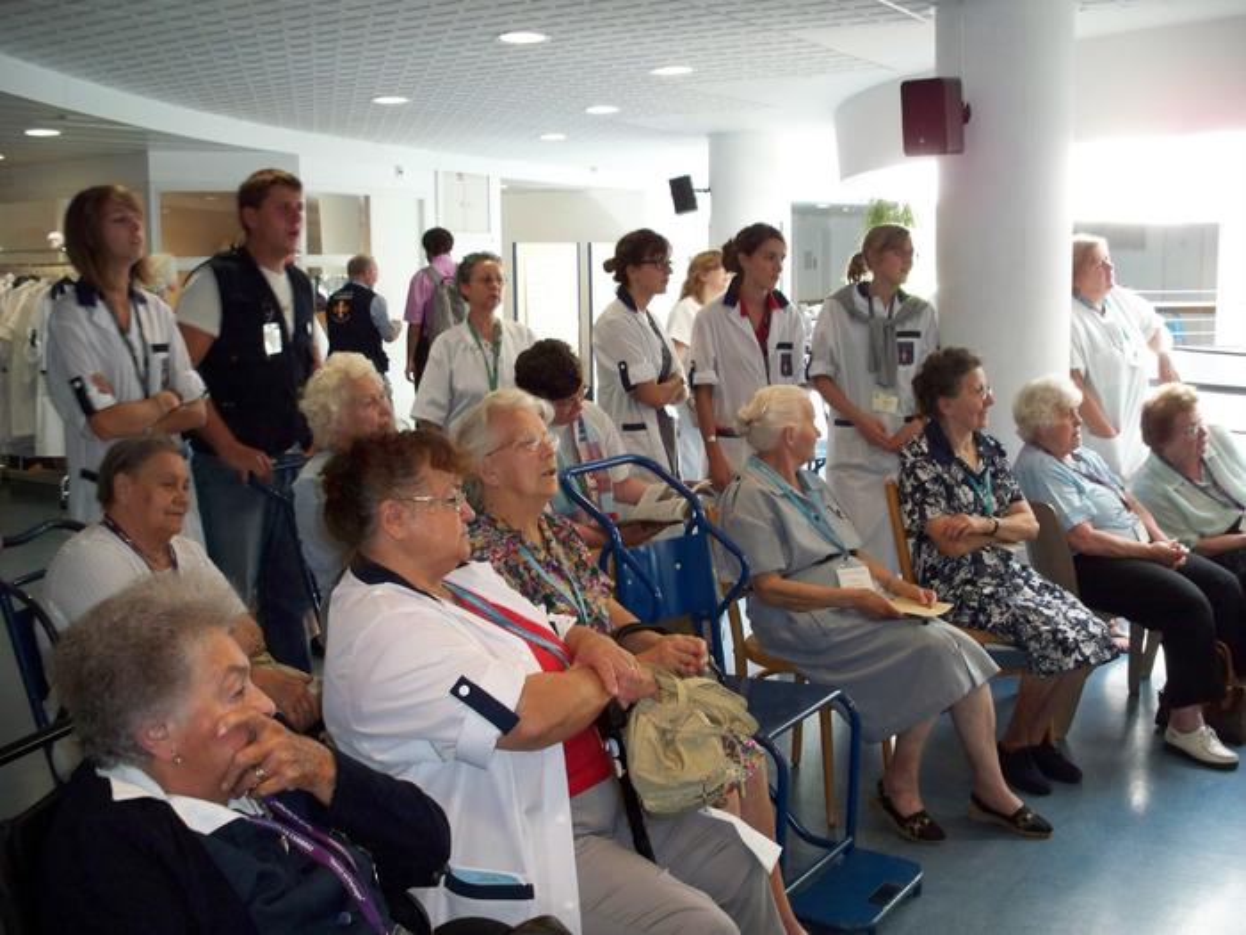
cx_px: 623
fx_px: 1332
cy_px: 468
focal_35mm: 37
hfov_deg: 50.1
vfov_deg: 38.7
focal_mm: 7.9
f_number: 3.4
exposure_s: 1/30
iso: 200
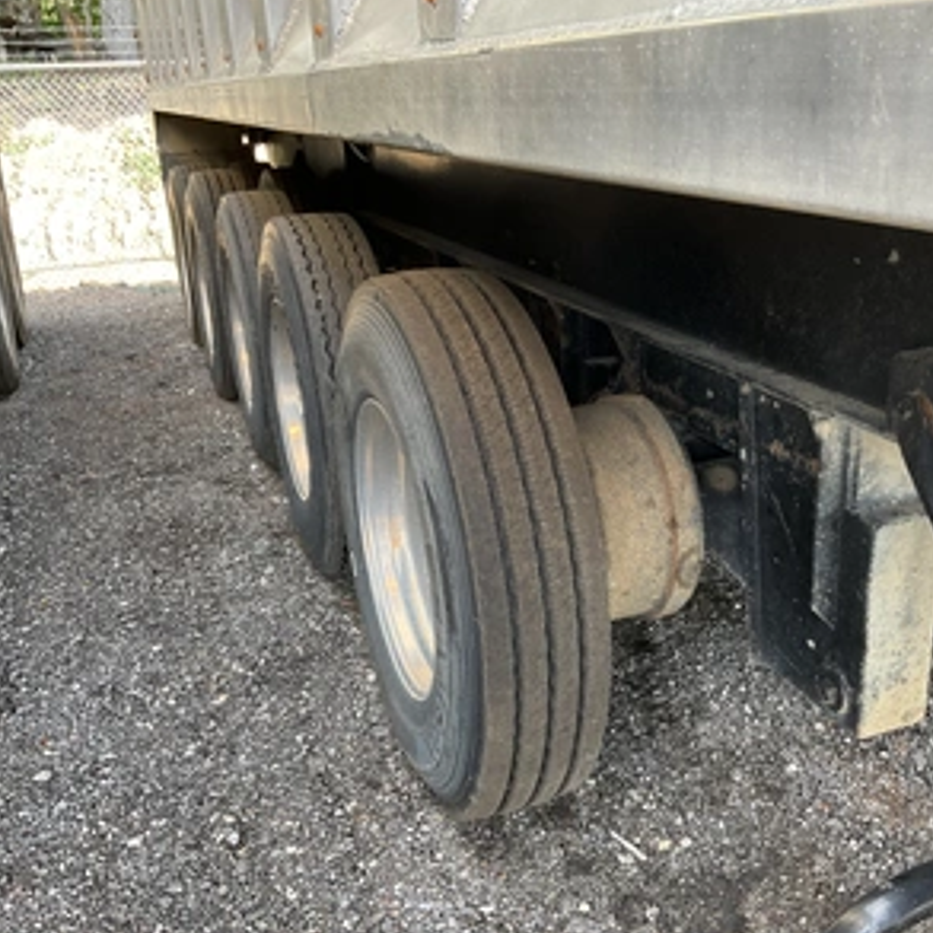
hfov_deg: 47.1
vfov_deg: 47.2
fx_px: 1067
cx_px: 532
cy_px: 465
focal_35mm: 35
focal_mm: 3
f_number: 1.8
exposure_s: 1/122
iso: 32
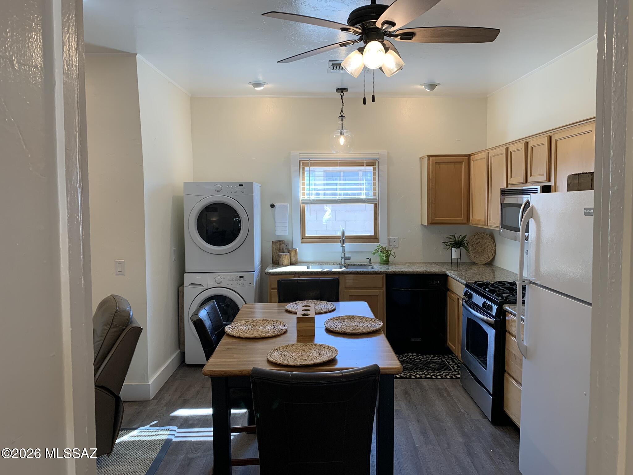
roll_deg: +1.6
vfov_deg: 53.1
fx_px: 475
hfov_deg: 67.3
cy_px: 238
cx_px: 316
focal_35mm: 26
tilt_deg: -4.7
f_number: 1.8
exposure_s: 1/120
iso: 64
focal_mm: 4.25
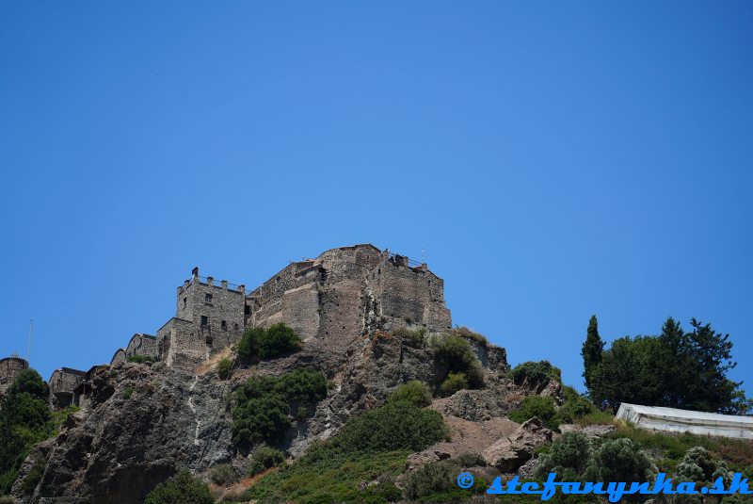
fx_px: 2198
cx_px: 376
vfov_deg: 13.1
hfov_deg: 19.4
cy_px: 252
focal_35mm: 105
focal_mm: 105
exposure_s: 1/500
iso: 100
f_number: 4
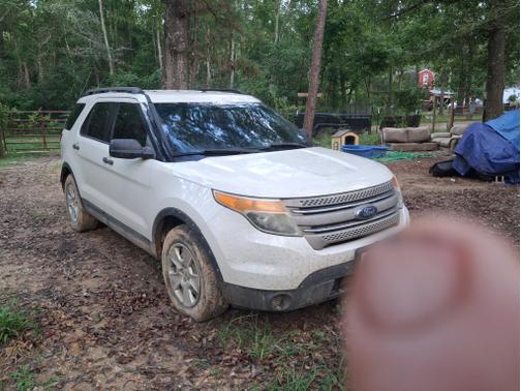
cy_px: 196
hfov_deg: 65.3
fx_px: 406
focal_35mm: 27
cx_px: 260
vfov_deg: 51.4
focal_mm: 4
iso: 160
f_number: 1.8
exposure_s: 1/100
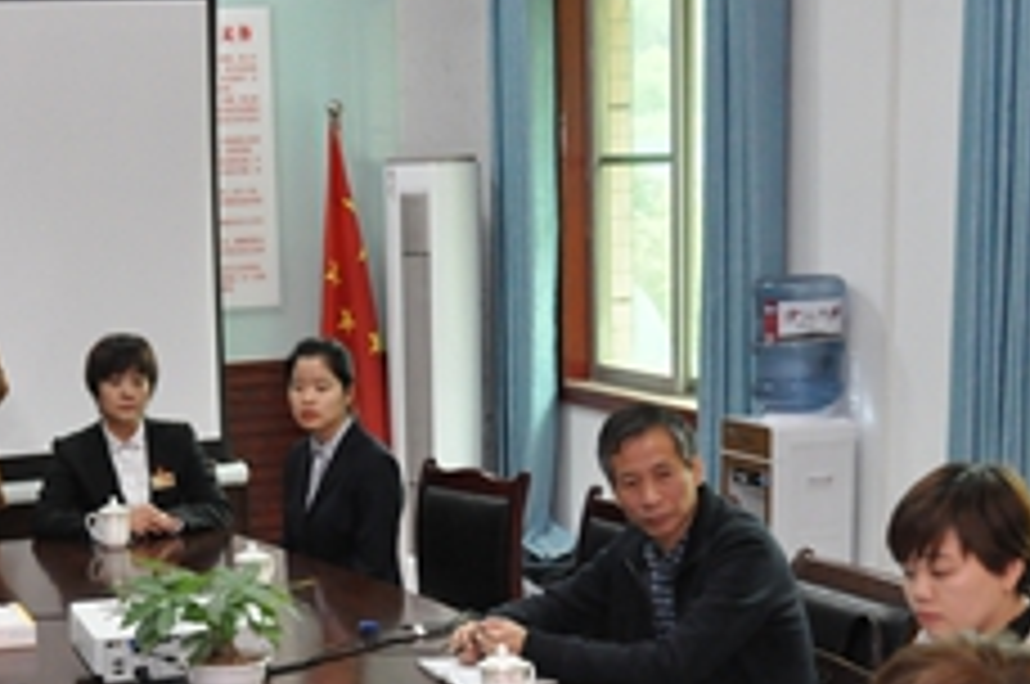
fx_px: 2057
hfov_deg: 27.5
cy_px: 621
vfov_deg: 18.5
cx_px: 189
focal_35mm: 72
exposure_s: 1/60
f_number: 5
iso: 2000
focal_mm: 22
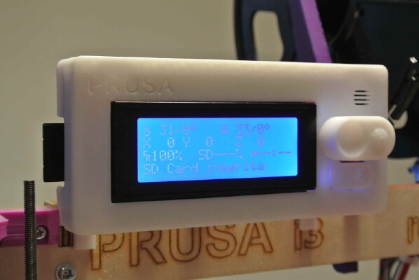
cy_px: 140
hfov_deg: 30.9
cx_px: 210
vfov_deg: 21.0
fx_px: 757
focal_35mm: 65
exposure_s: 1/30
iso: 800
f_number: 5.3
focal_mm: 24.4
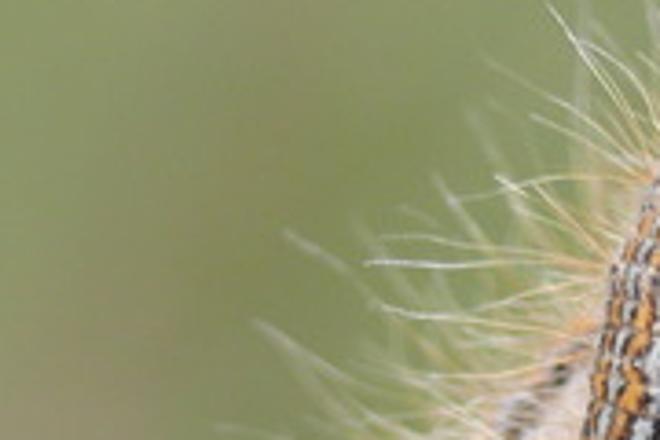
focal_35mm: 690
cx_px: 1032
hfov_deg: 3.0
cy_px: 473
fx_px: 12649
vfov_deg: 2.0
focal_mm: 29.6
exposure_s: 1/125
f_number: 4
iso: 100
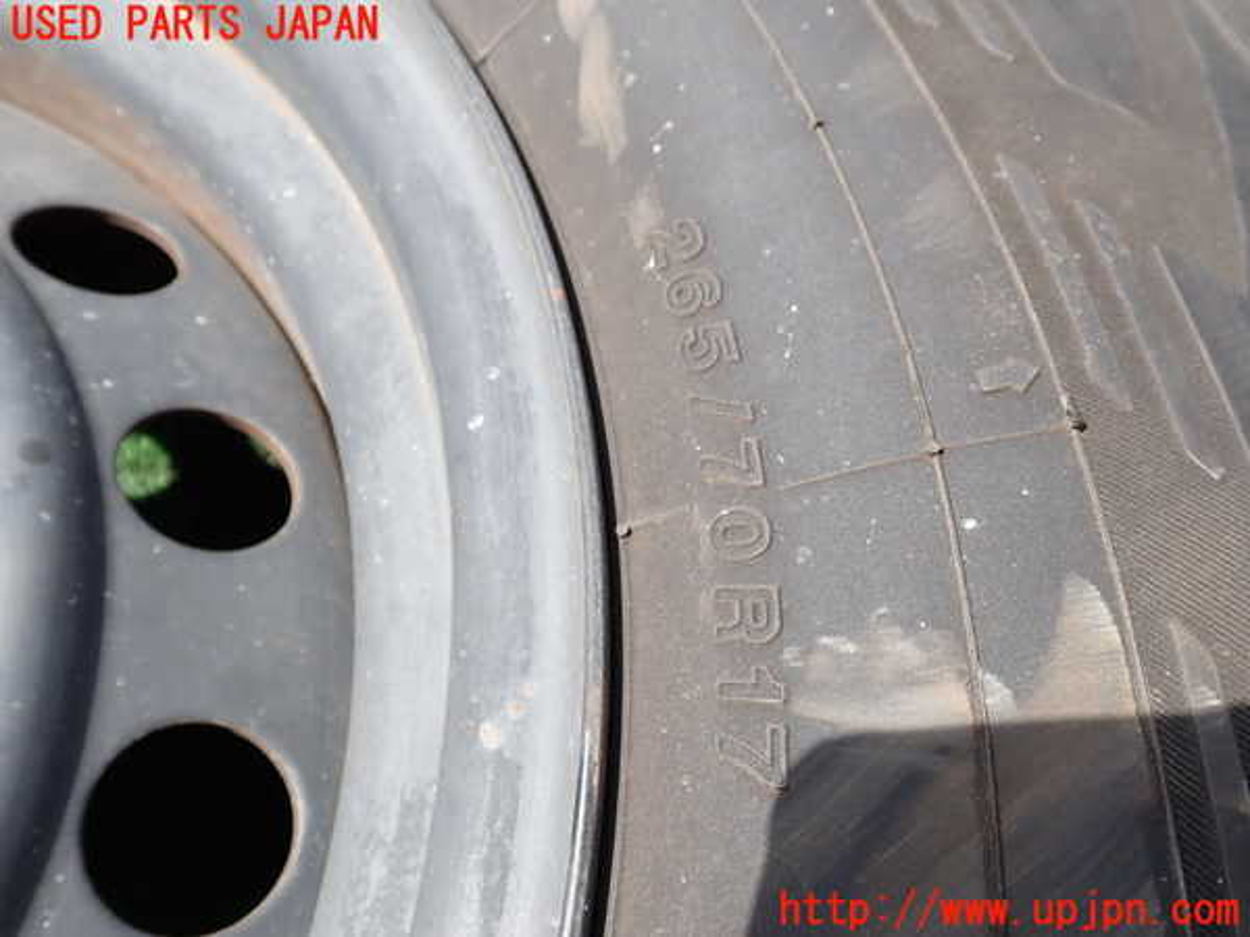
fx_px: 1083
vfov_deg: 46.8
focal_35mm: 30
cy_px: 468
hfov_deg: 60.0
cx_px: 625
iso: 100
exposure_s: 1/400
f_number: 3.2
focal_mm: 5.4
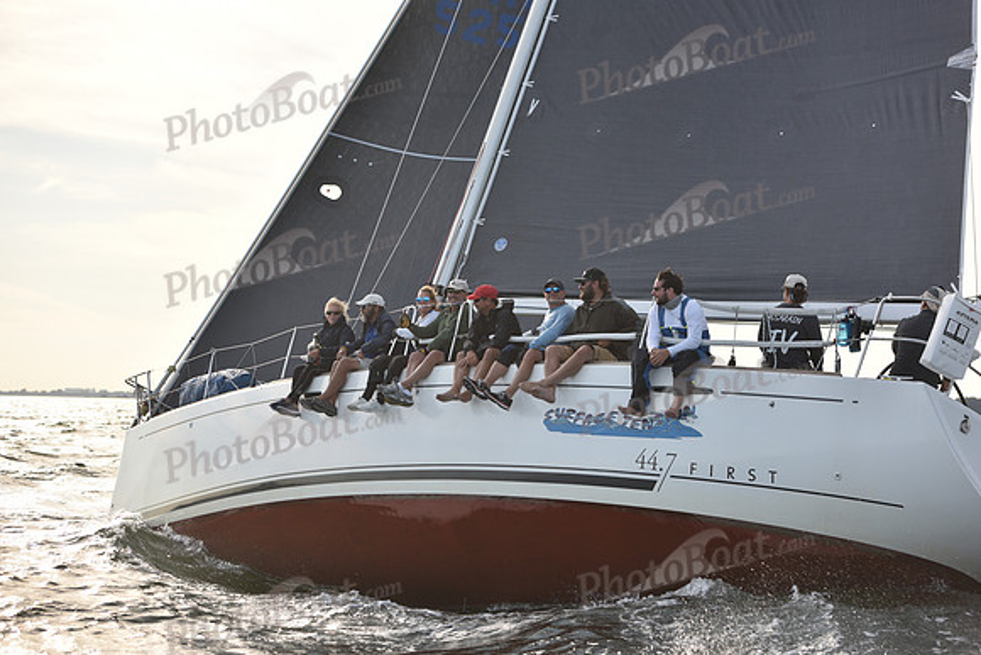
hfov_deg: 26.0
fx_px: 2126
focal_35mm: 78
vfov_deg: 17.5
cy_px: 328
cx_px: 490
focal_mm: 78
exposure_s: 1/500
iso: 250
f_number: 4
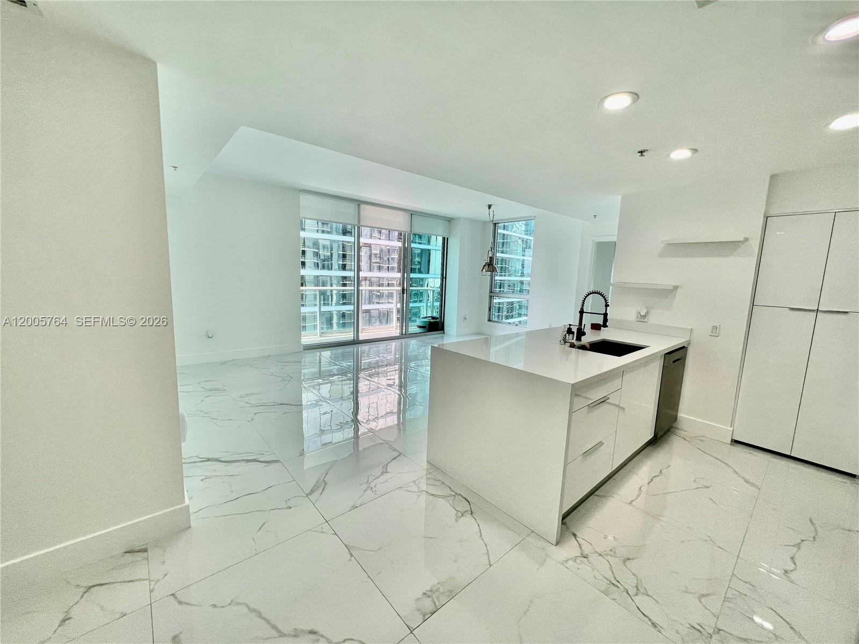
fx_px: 323
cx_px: 430
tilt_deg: -6.4
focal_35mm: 13
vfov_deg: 89.9
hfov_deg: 106.2
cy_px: 322
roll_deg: -2.2
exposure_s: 1/243
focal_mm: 1.57
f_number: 1.8
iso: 32
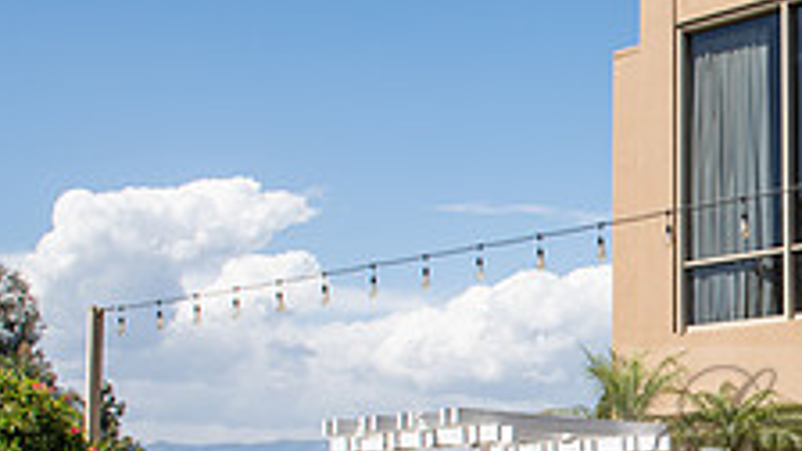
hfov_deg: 28.6
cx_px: 931
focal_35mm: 65
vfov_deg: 18.2
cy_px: 431
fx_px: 1382
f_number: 9
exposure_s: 1/250
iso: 100
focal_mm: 24
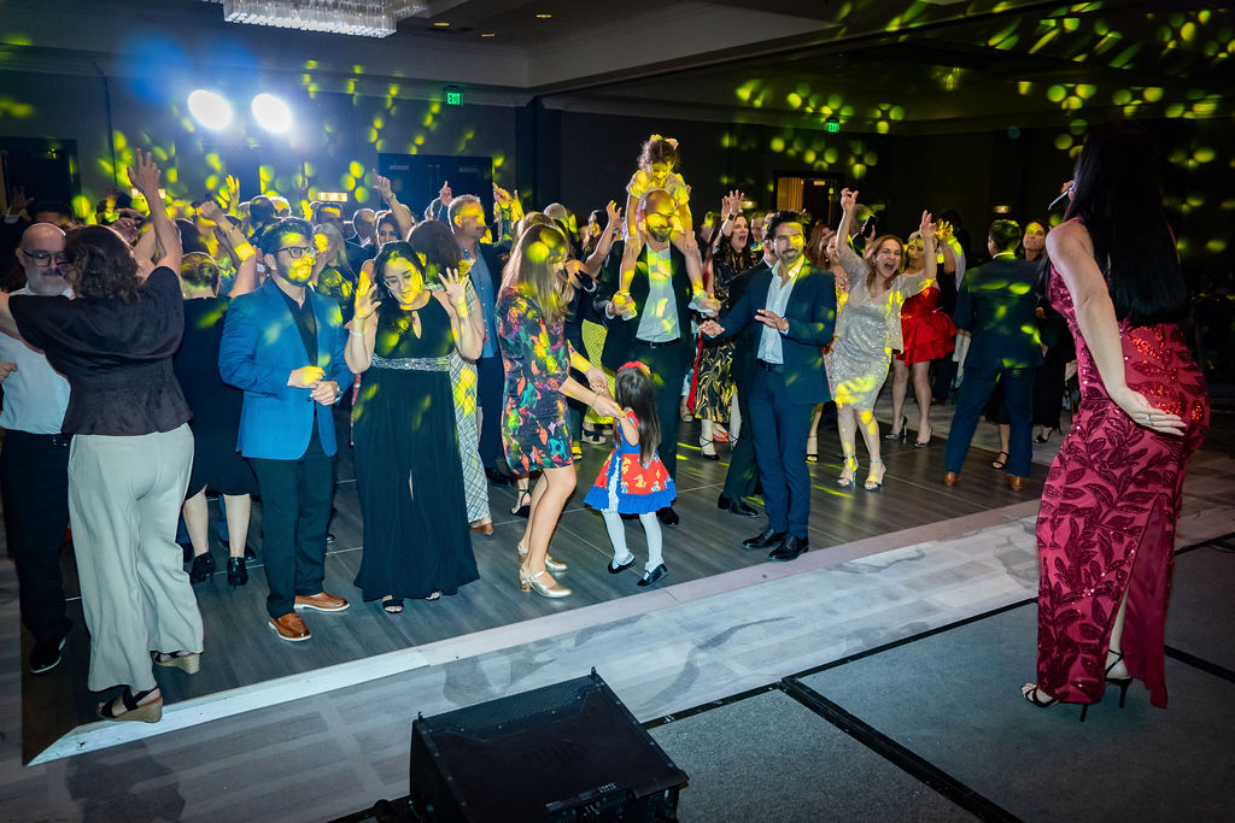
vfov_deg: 47.9
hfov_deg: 67.4
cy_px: 412
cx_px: 618
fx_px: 926
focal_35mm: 27
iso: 3200
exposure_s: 1/160
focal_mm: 18
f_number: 4
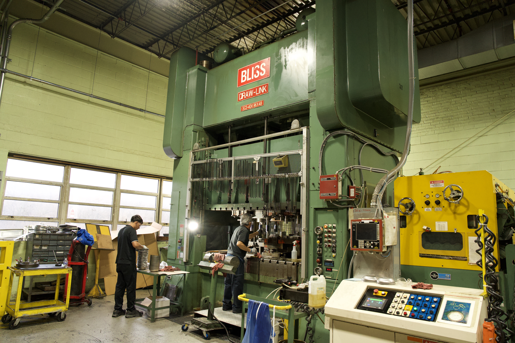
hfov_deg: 73.7
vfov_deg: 53.1
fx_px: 343
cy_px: 172
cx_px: 258
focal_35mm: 24
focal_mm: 24
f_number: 4.5
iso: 5000
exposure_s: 1/160
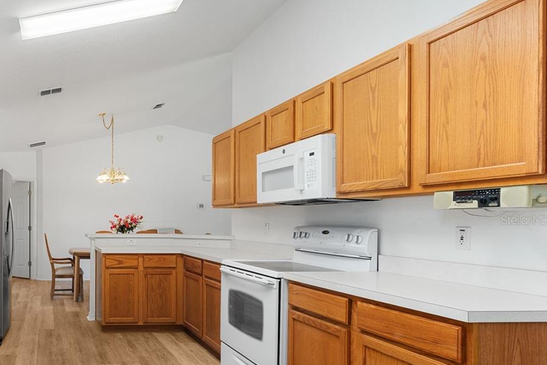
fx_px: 380
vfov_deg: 50.9
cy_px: 219
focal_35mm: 25
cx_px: 67
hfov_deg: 61.7
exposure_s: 1/6
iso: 400
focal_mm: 14
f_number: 7.1
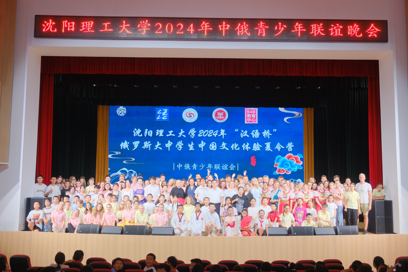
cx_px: 204
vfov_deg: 37.9
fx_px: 397
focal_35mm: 35
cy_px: 136
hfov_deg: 54.4
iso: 800
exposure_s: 1/100
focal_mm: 23.3
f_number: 3.2
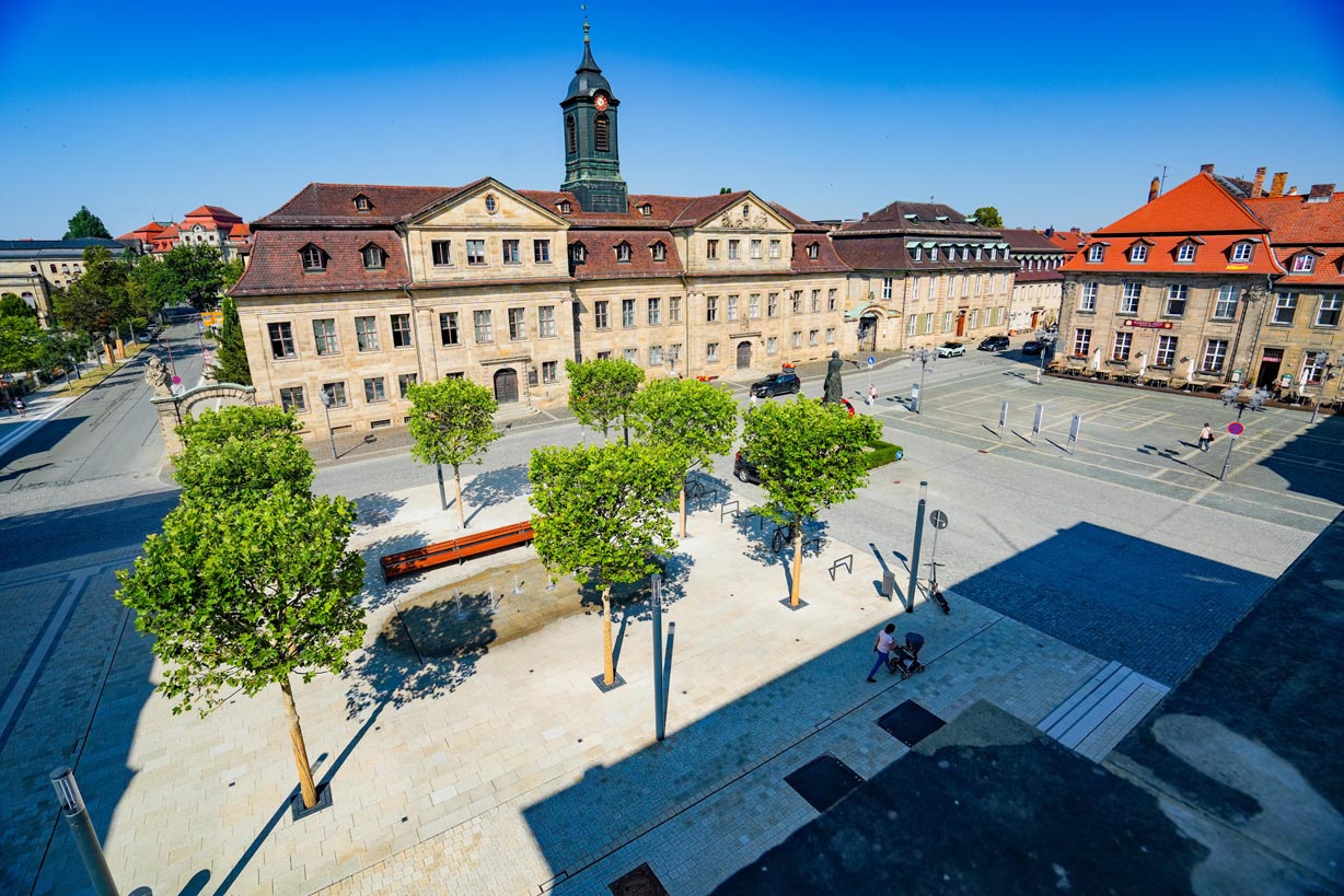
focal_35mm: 16
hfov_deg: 96.7
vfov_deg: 73.8
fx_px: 597
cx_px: 672
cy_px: 448
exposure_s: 1/800
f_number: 5.6
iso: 250
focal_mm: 16
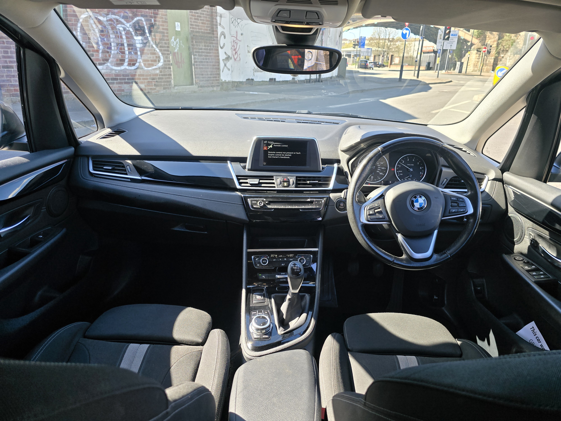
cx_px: 280
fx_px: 373
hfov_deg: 73.9
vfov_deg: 58.9
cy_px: 210
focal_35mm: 23
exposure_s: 1/180
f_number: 1.7
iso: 40
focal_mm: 6.3
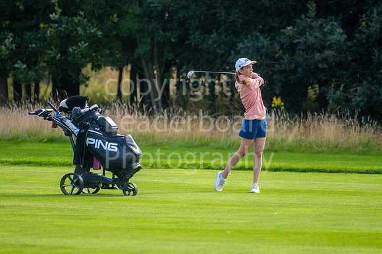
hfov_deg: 4.6
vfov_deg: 3.1
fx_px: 4772
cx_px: 191
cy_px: 127
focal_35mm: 450
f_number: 4
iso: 200
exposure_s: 1/800
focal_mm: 300
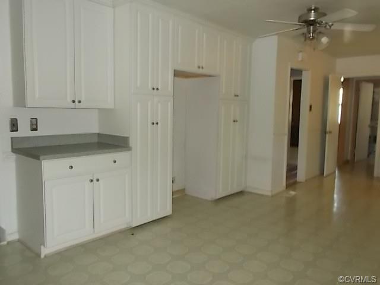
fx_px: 329
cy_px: 142
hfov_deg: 60.0
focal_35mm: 30
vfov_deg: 46.8
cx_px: 190
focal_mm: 5.3
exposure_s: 1/25
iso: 250
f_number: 3.4
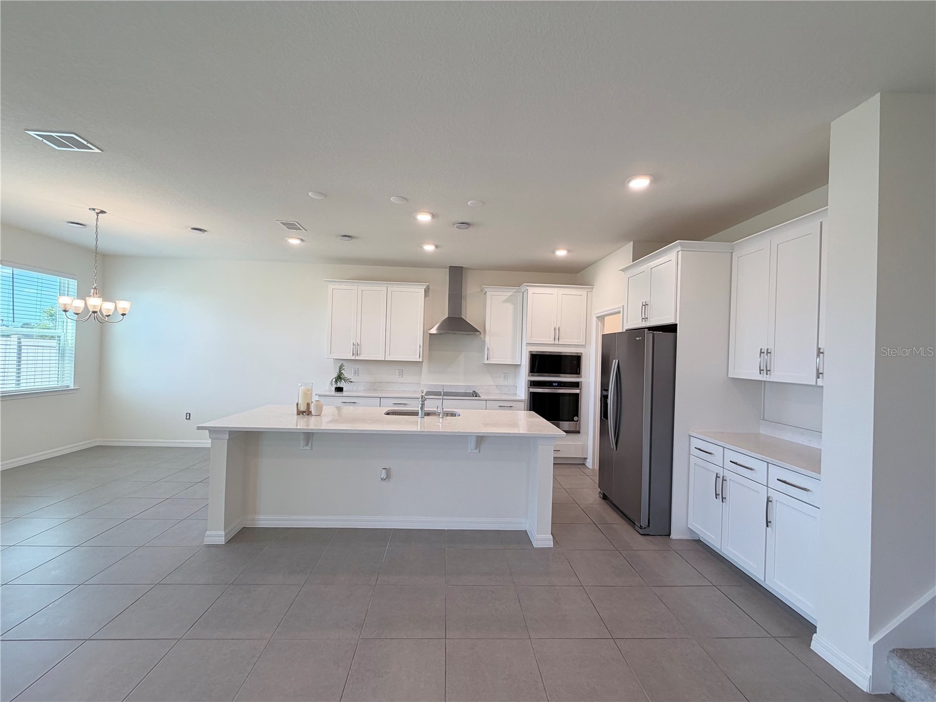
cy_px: 351
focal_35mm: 14
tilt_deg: -0.1
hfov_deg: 102.1
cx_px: 468
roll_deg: -1.4
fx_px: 379
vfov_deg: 85.7
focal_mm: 2.22
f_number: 2.2
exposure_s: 1/120
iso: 100
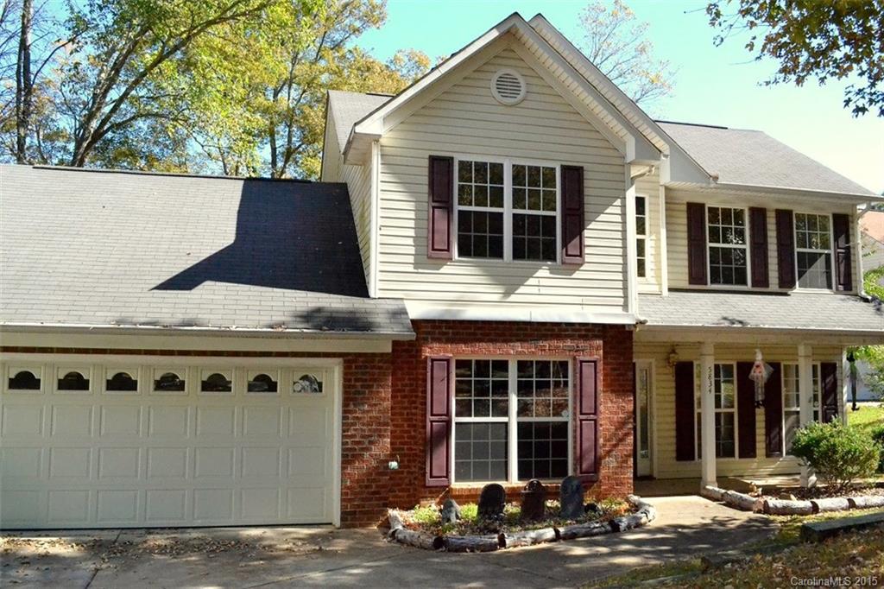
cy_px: 294
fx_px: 663
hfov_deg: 67.4
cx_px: 442
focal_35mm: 27
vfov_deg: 47.9
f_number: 9
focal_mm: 18
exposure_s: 1/4000
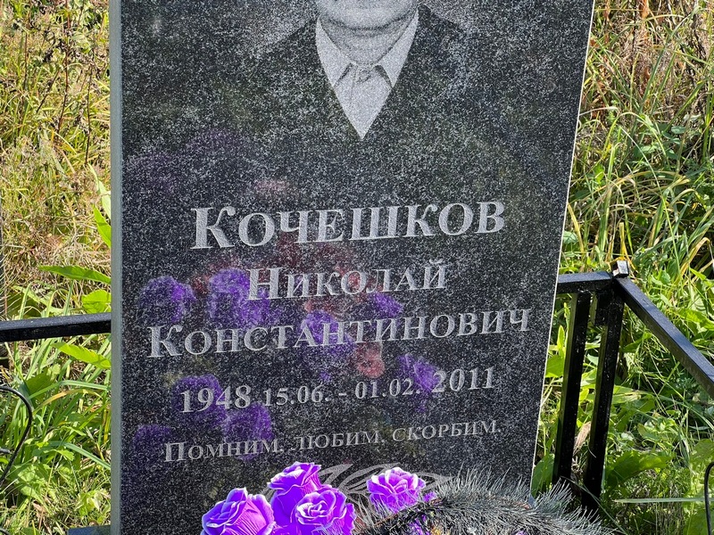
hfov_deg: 25.3
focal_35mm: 77
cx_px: 357
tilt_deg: -28.0
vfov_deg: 19.1
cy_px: 268
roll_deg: -2.4
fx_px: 1588
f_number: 2.8
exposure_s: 1/108
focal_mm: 9
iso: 32
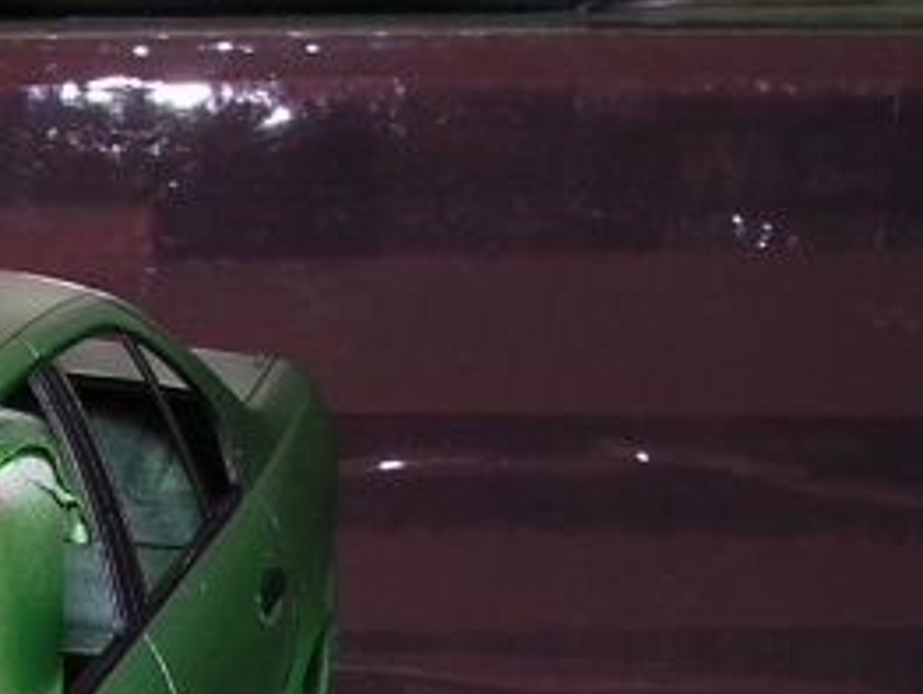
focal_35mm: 116
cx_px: -338
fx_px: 3096
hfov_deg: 15.9
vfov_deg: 12.2
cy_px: 1039
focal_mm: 5.8
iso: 100
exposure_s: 1/60.1
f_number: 5.6
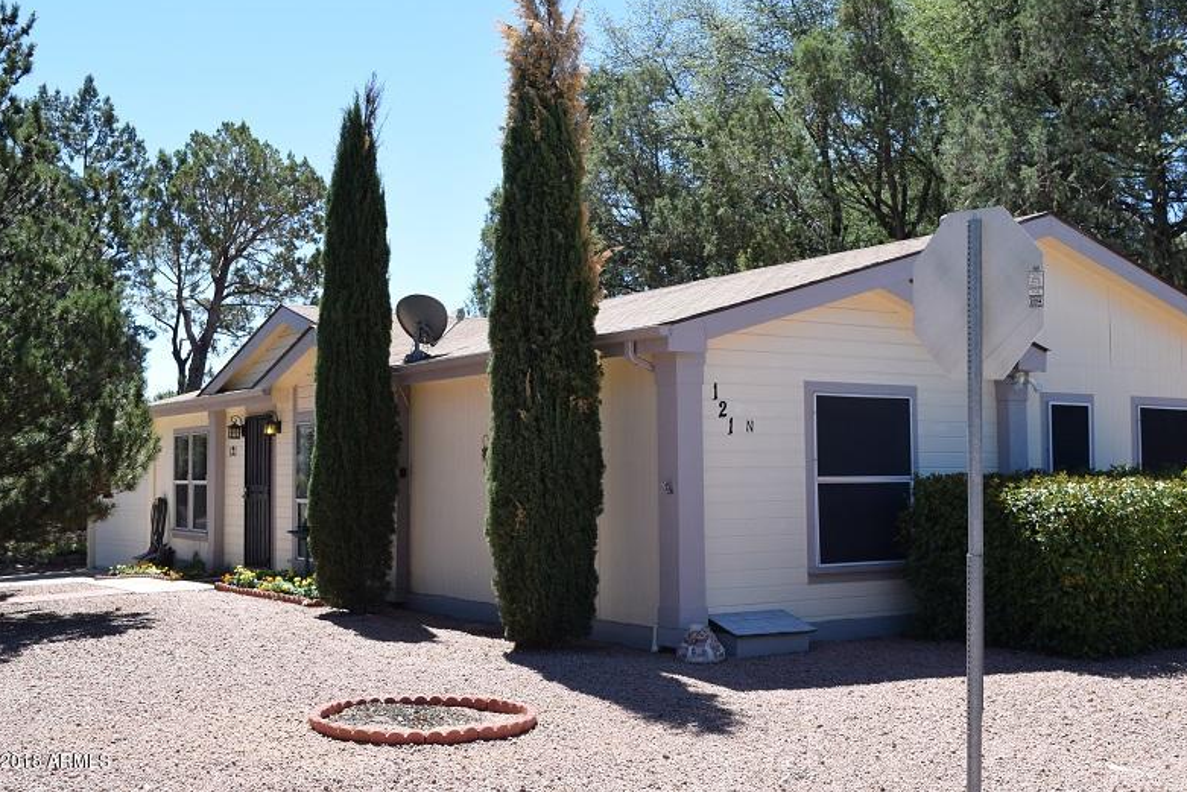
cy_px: 388
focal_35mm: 43
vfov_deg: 31.2
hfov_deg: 45.4
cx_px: 599
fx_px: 1418
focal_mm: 28
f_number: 8
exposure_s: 1/250
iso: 200
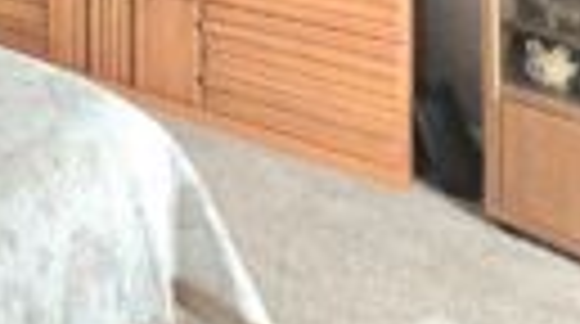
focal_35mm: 44
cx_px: -202
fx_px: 675
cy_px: -284
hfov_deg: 32.5
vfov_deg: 19.2
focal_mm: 2.2
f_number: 2.2
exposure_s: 1/60.2
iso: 500
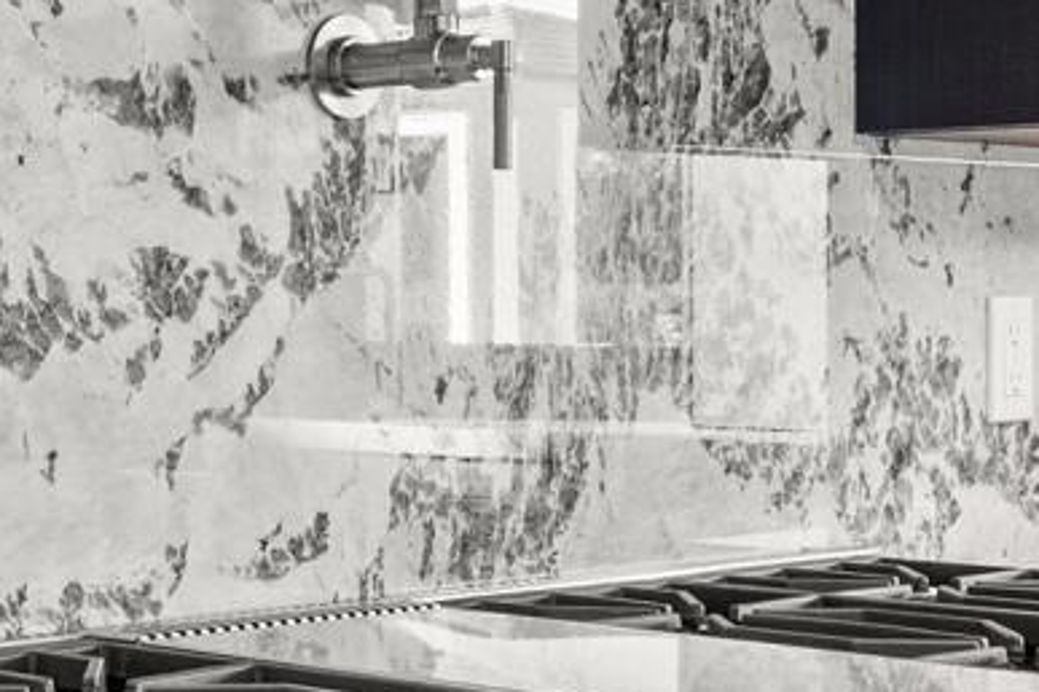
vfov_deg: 14.1
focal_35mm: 97
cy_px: 237
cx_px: 325
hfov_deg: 20.9
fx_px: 2799
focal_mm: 10
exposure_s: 1.6
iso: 250
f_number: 9
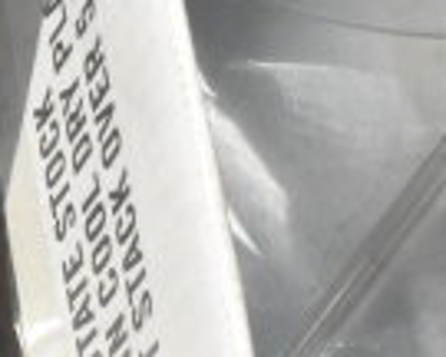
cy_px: 345
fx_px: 2430
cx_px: -410
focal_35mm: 184
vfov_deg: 8.4
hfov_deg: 9.8
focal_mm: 29
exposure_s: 1/2000
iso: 6400
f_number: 25
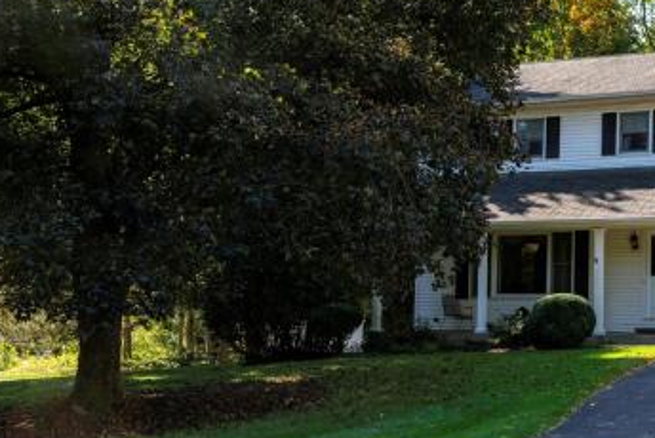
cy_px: 215
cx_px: 659
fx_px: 1275
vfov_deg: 19.5
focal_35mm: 70
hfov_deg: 27.1
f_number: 8
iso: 320
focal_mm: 33.5
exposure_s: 1/400
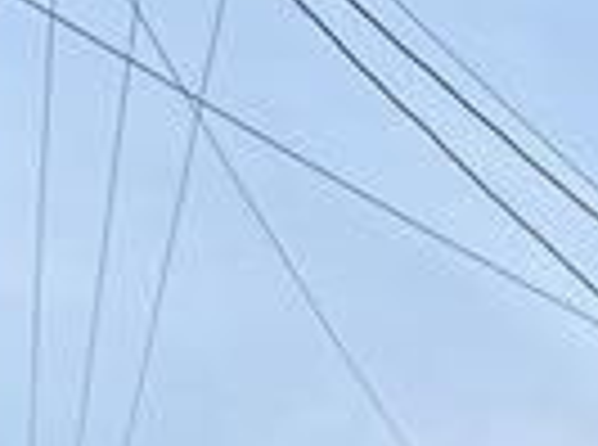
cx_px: 1003
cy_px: 795
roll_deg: +0.2
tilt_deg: +5.1
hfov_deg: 17.2
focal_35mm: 98
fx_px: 1688
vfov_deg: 13.5
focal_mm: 5.1
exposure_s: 1/3311
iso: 50
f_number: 1.6
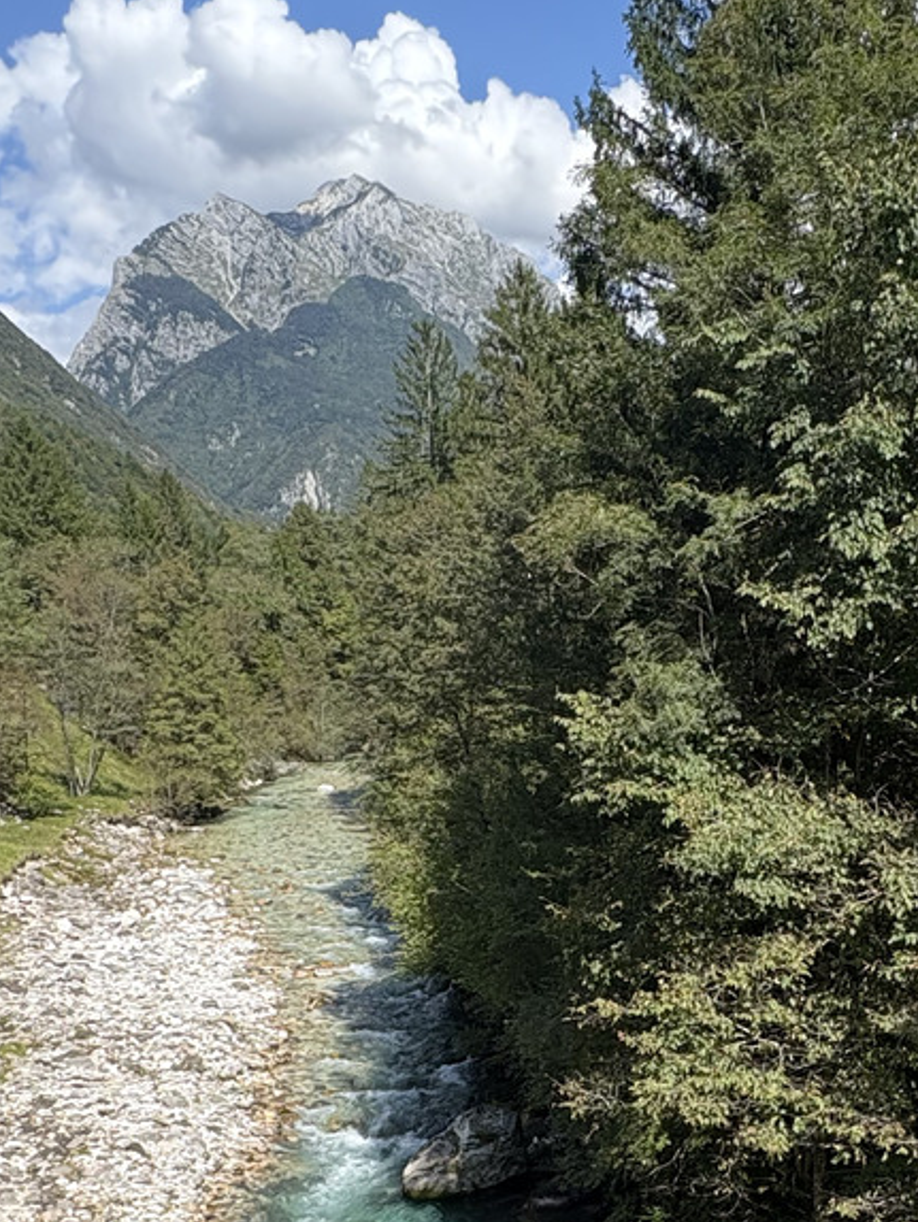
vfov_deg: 45.6
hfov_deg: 36.5
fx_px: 1378
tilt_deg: -11.4
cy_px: 964
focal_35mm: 39
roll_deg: +0.0
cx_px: 611
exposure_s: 1/993
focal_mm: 2.22
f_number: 2.2
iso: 50
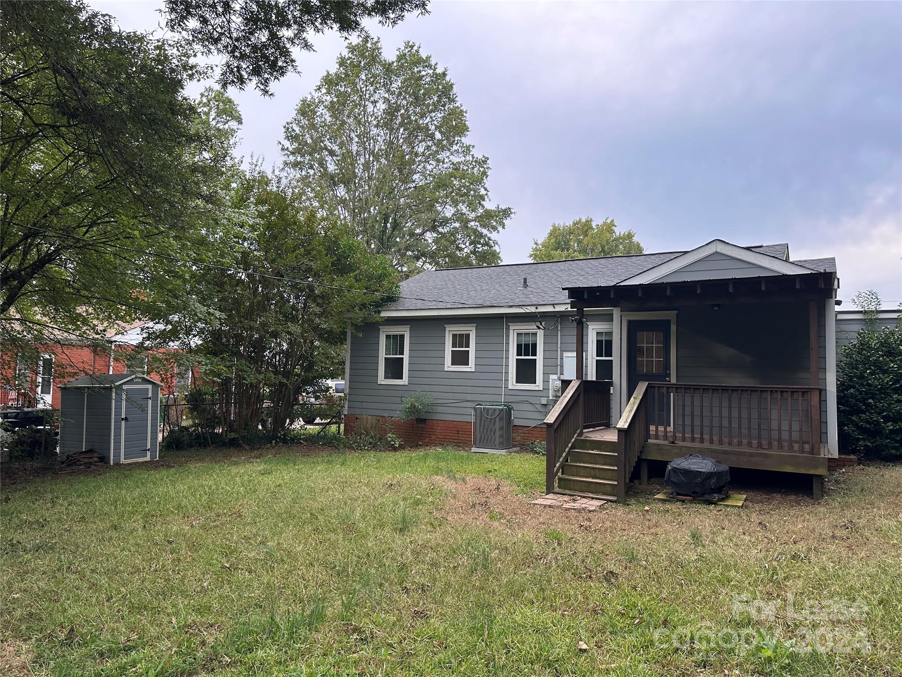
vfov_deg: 56.8
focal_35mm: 24
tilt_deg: +4.3
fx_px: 625
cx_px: 451
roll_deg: -1.9
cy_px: 338
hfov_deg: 71.6
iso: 80
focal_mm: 6.86
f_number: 1.78
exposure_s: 1/368
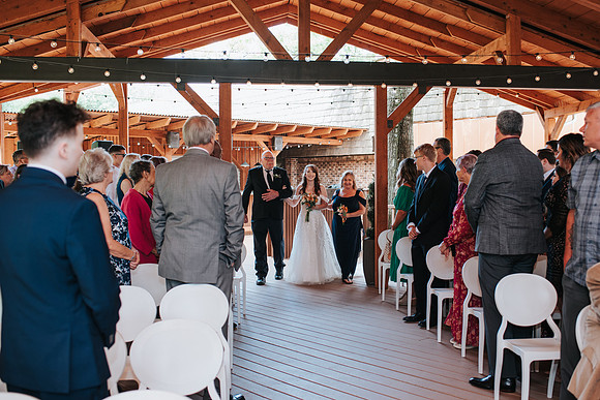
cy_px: 200
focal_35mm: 38
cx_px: 324
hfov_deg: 50.3
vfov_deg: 34.8
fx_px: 638
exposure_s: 1/125
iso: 320
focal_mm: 35
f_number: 3.2
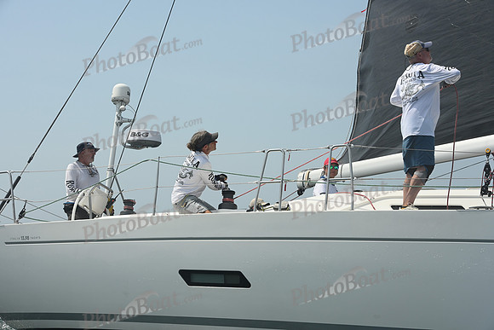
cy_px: 165
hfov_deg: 28.8
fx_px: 961
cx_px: 247
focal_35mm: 70
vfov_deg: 19.5
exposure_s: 1/1250
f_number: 9
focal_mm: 70
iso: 320
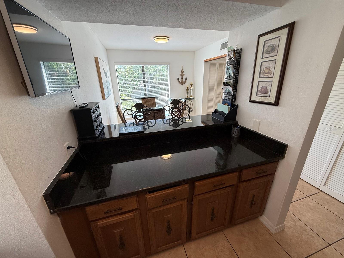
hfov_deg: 102.1
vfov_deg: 85.7
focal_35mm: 14
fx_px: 139
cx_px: 172
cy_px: 129
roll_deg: +1.8
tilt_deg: -19.5
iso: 100
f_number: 2.2
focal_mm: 2.22
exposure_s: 1/120
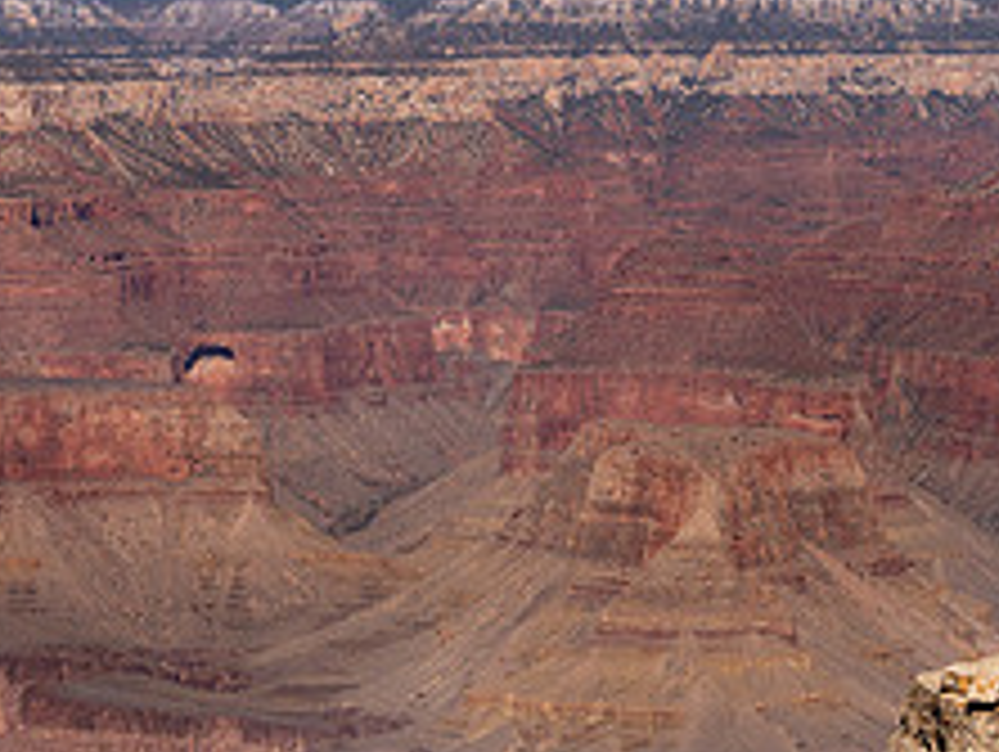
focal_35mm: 168
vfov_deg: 8.8
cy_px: 779
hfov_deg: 11.7
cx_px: 45
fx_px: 4854
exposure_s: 1/2500
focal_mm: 67
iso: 400
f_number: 8
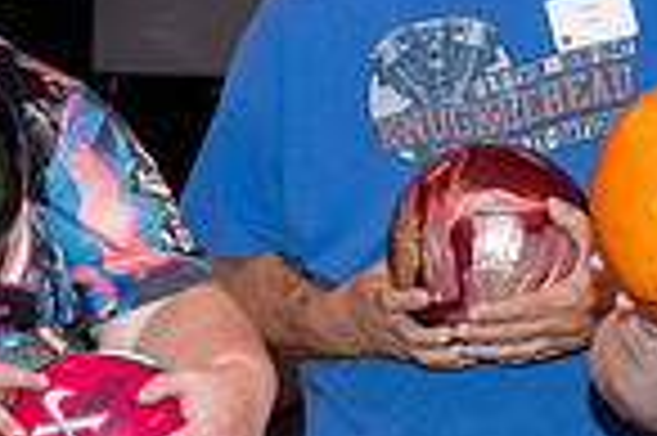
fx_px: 4229
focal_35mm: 232
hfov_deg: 8.9
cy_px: 294
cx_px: 482
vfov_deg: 5.9
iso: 1600
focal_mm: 46
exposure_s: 1/60
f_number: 5.6
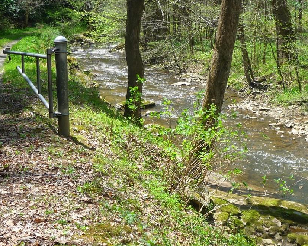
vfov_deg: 21.9
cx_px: 163
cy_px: 115
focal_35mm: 70
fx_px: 638
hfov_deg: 27.1
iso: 100
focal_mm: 7.1
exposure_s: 1/250
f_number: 4
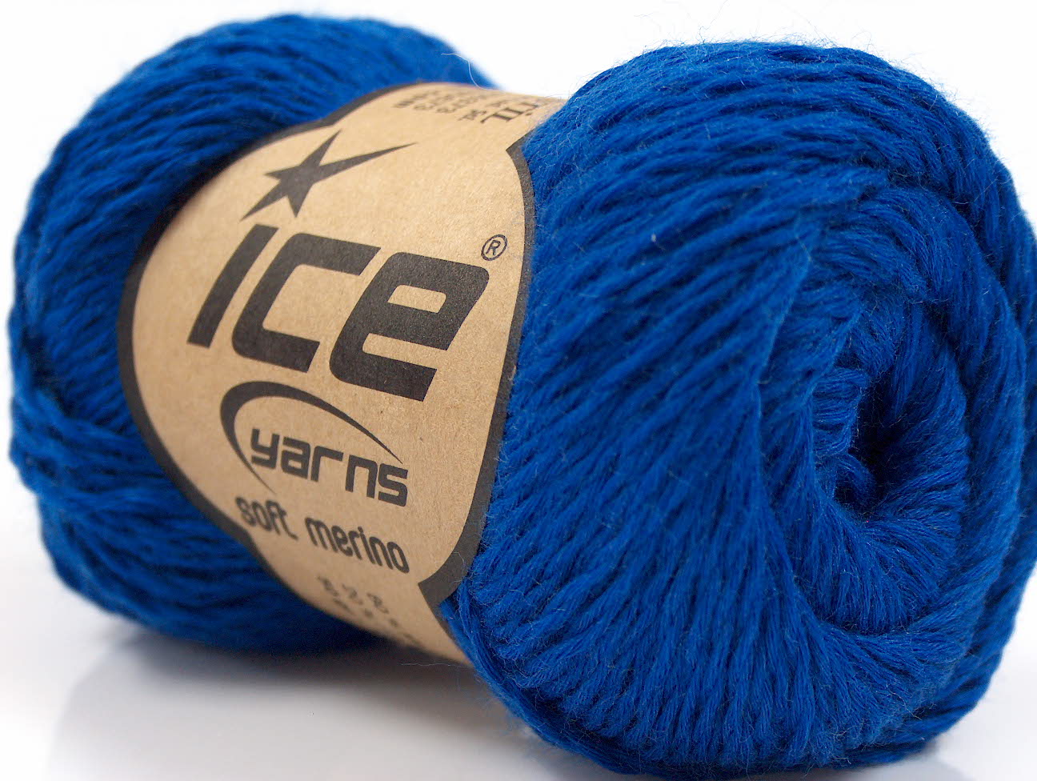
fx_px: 2520
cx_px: 518
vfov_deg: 17.6
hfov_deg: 23.3
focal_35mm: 84
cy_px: 390
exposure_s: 1/4.66
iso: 100
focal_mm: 17.25
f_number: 2.9
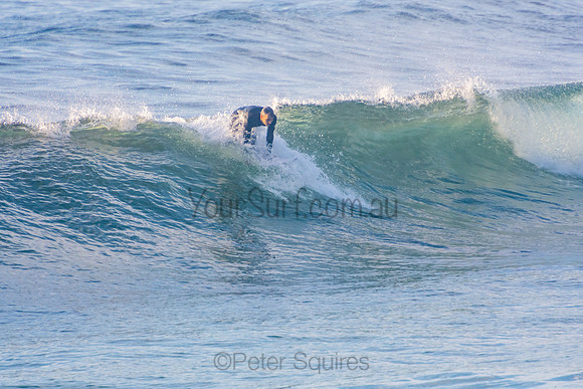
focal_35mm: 621
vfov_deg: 2.2
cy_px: 194
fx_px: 10064
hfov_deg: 3.3
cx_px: 292
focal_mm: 400
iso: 450
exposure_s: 1/1250
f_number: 5.6
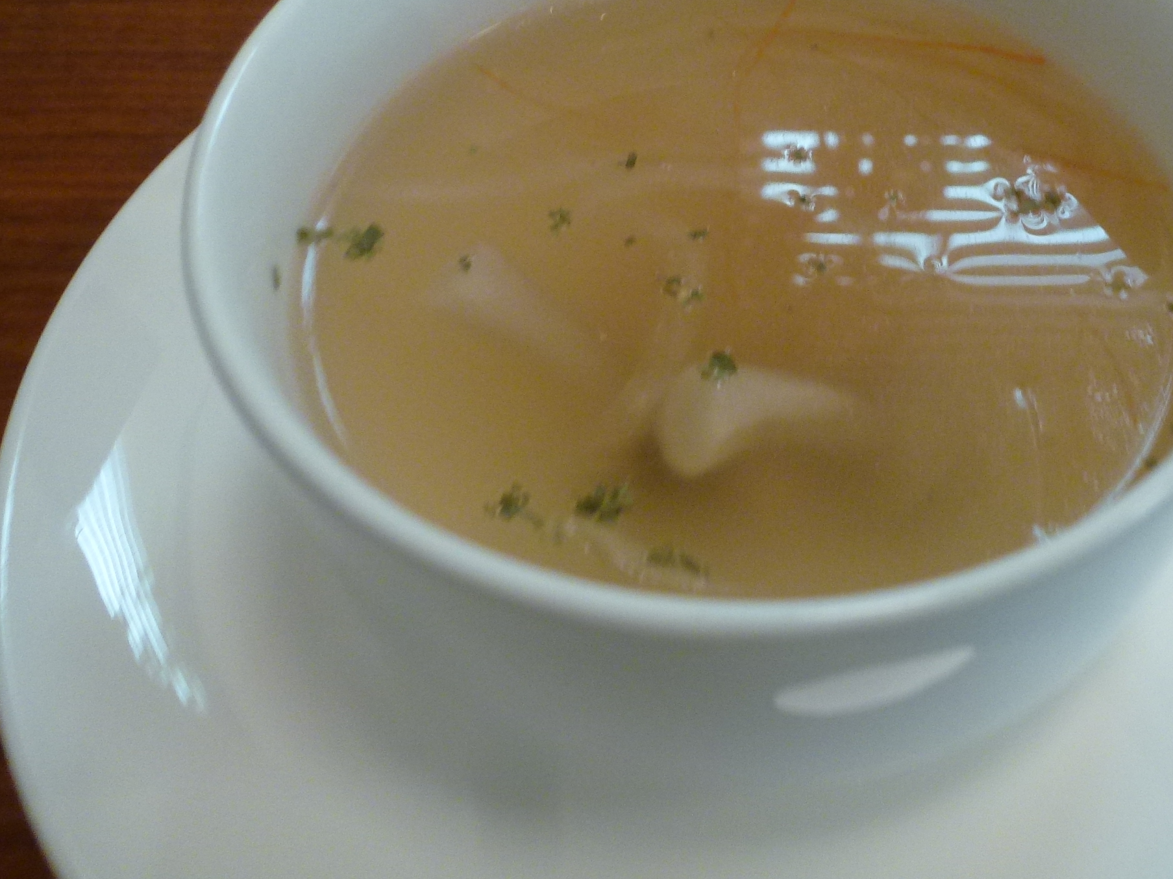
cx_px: 809
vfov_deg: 41.5
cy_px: 325
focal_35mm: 34
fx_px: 1152
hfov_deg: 52.6
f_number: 3.3
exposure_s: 1/15
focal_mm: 4.3
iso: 200
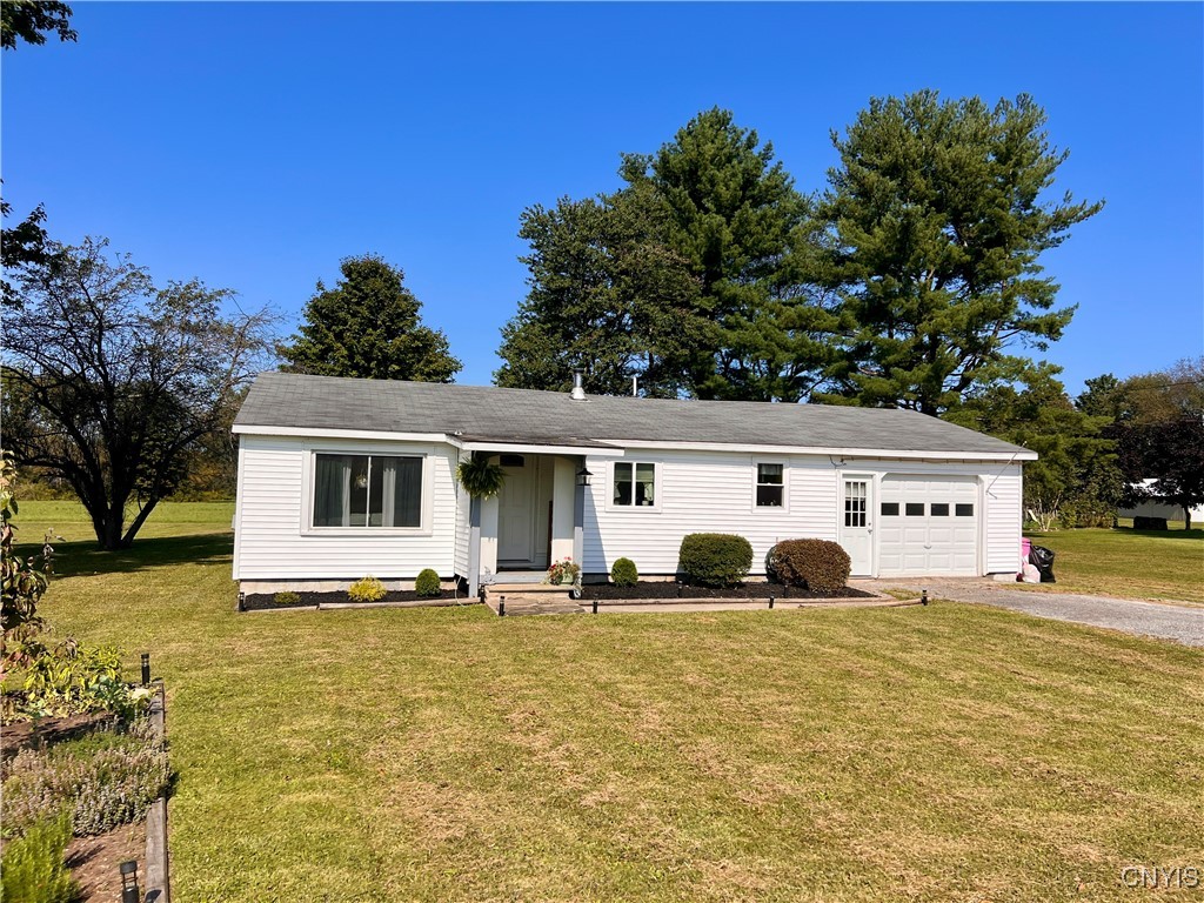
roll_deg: +1.9
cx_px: 602
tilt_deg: +3.1
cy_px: 452
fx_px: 904
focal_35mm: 26
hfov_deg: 67.3
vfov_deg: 53.1
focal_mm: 5.7
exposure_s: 1/4831
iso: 50
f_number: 1.5
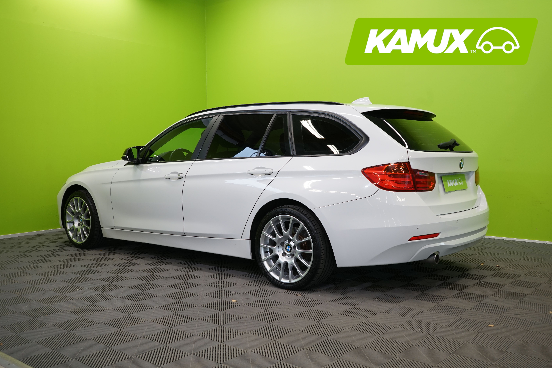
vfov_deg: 38.9
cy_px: 184
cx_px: 276
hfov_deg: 55.8
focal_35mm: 34
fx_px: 521
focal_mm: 34
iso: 500
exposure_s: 1/30
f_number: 6.3
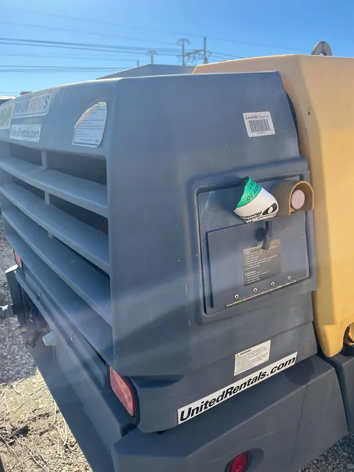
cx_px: 177
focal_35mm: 26
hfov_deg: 53.1
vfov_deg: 67.3
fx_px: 354
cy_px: 236
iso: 50
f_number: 1.6
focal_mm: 5.1
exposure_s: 1/1294
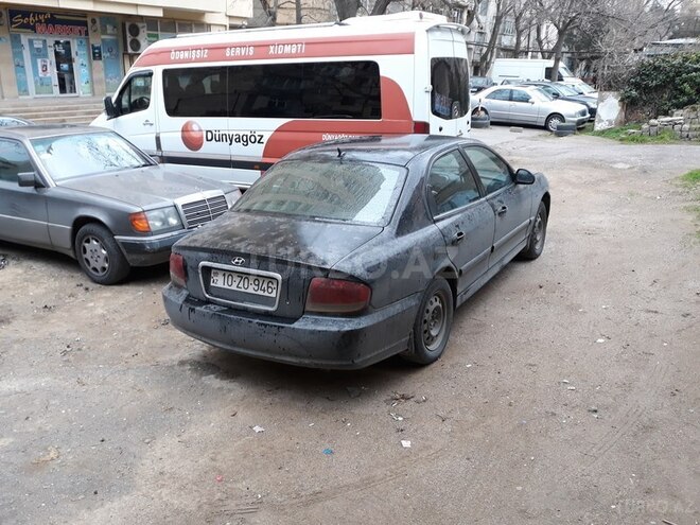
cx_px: 350
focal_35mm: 27
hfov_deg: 65.3
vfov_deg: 51.4
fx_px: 546
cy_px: 262
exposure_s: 1/50
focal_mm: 3.71
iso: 50
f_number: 1.7
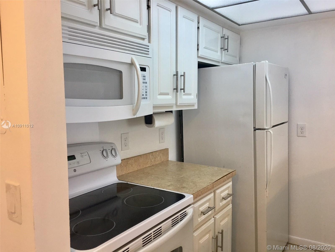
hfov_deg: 61.7
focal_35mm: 29
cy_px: 126
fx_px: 281
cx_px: 168
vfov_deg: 48.2
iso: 40
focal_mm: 4.15
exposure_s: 1/30
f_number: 2.2
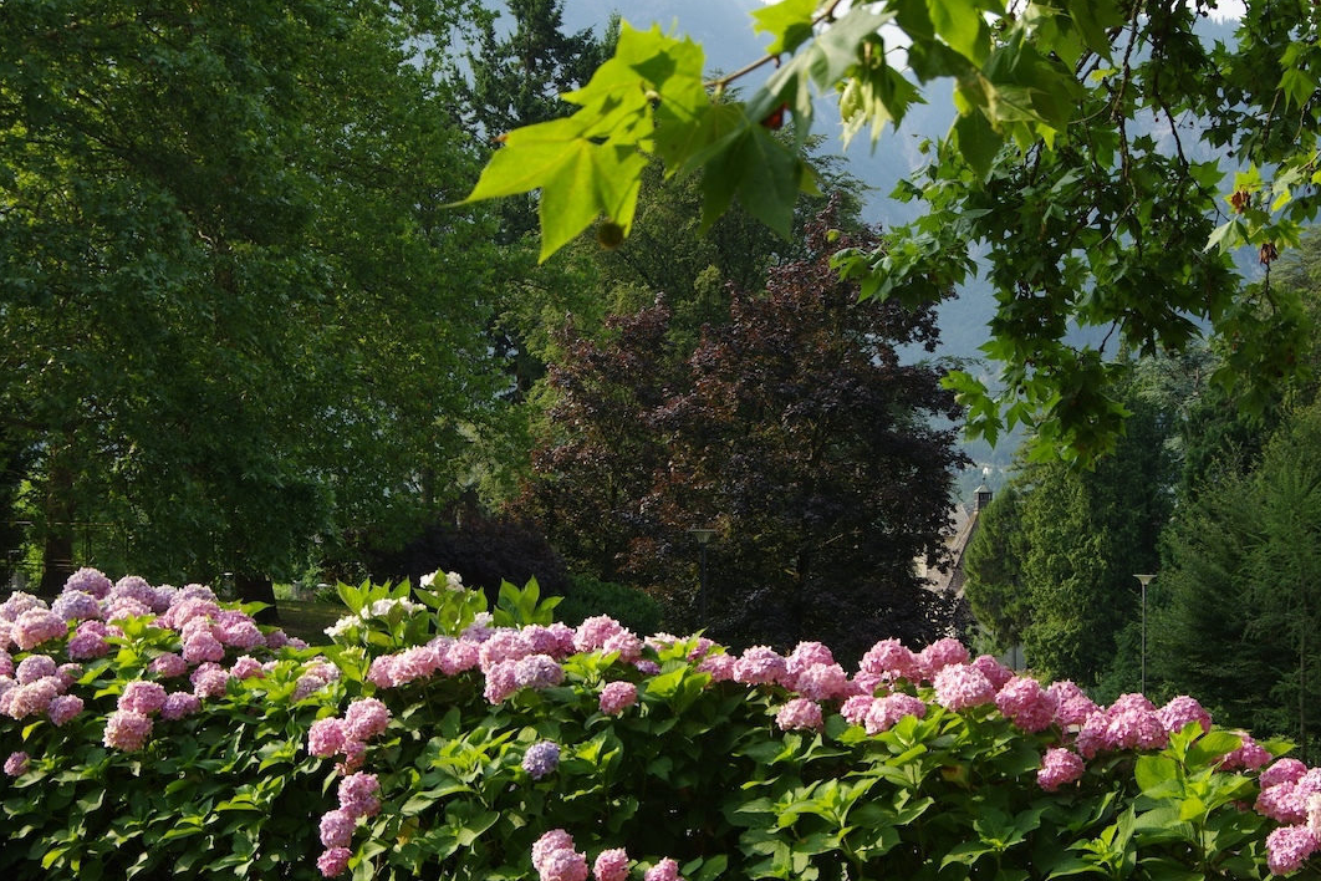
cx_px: 664
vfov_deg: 26.0
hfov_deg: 38.2
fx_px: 1908
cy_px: 473
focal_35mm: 52
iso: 200
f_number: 8
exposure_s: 1/60
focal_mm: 31
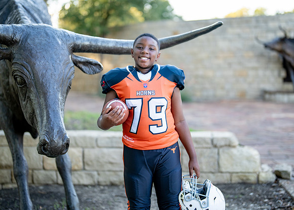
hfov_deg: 33.6
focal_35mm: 58
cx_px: 151
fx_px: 487
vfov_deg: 24.3
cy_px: 95
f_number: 1.2
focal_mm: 50
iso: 200
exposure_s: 1/1000
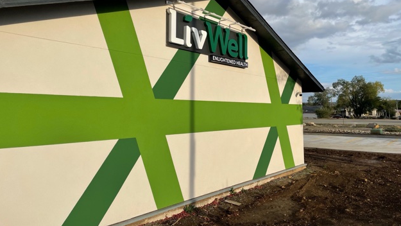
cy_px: 83
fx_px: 308
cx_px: 203
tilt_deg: +5.4
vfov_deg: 39.9
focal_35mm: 29
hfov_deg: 66.0
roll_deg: -0.1
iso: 32
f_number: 1.6
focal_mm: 4.2
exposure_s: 1/2959
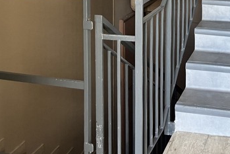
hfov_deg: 30.7
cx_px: 214
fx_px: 396
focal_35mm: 62
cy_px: -42
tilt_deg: -5.7
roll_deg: -1.1
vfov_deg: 20.2
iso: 125
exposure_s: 1/87
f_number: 1.6
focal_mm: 5.1
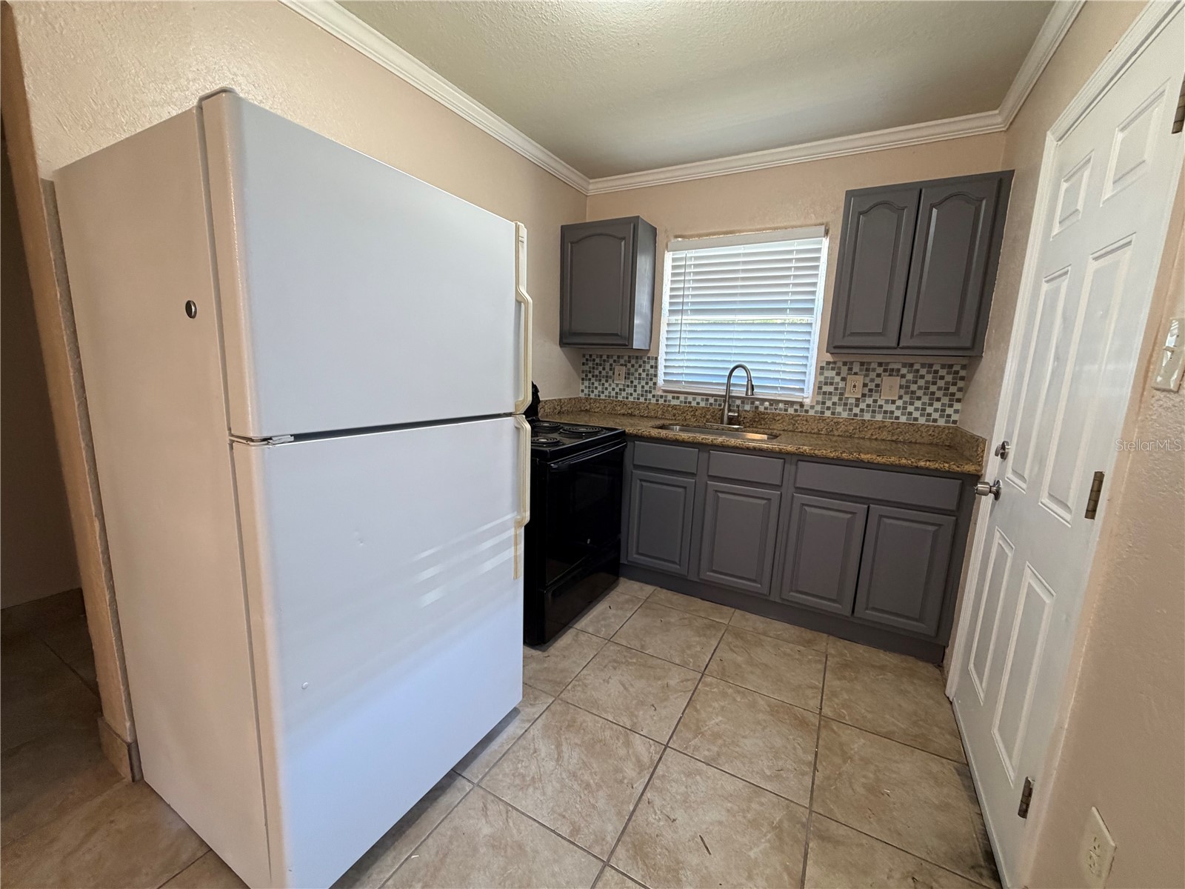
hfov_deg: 102.1
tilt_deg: -9.6
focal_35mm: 14
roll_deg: -2.4
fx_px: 479
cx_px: 592
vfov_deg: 85.7
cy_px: 444
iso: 200
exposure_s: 1/60
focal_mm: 2.22
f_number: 2.2
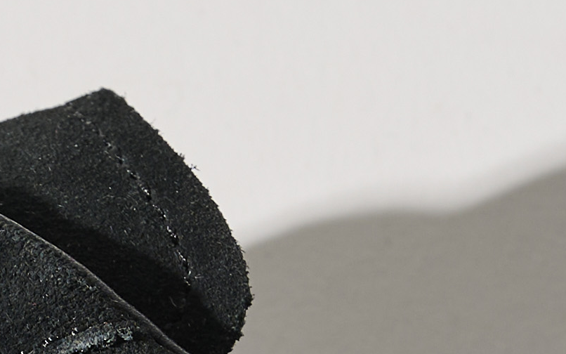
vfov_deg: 2.4
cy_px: 1192
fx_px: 8254
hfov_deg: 3.9
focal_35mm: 535
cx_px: -185
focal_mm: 70
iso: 160
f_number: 8
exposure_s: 1/125
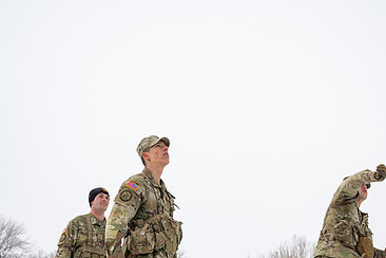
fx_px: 697
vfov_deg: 20.9
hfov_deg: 30.9
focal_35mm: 65
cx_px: 236
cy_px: 164
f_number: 4
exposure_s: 1/800
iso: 100
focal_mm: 41
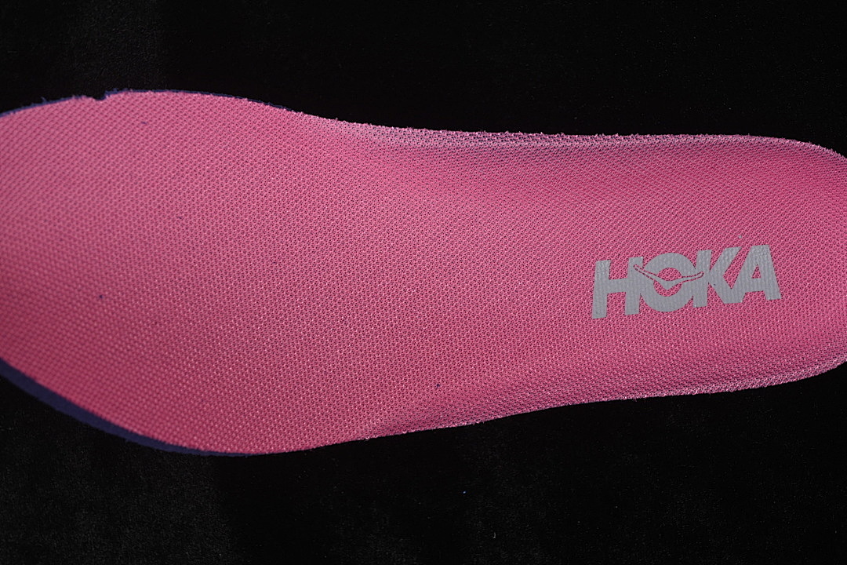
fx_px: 1764
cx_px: 424
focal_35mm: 75
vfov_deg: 18.2
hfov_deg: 27.0
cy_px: 282
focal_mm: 50
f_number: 7.1
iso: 160
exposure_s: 1/80
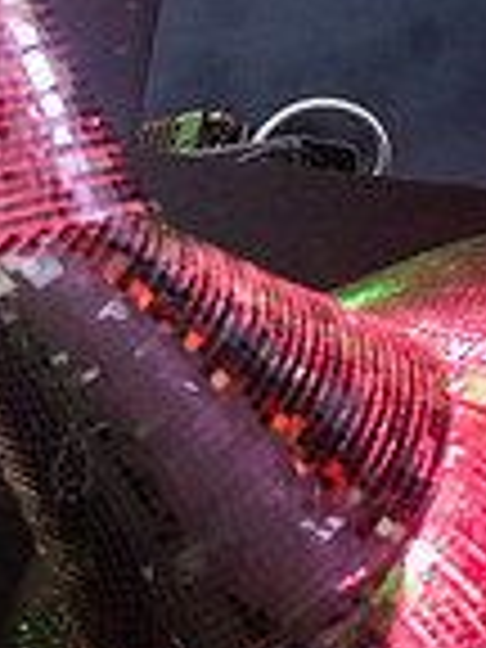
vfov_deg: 3.0
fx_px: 12336
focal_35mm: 659
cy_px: -151
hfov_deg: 2.2
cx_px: -801
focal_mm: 170
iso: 5000
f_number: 4
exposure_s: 1/800
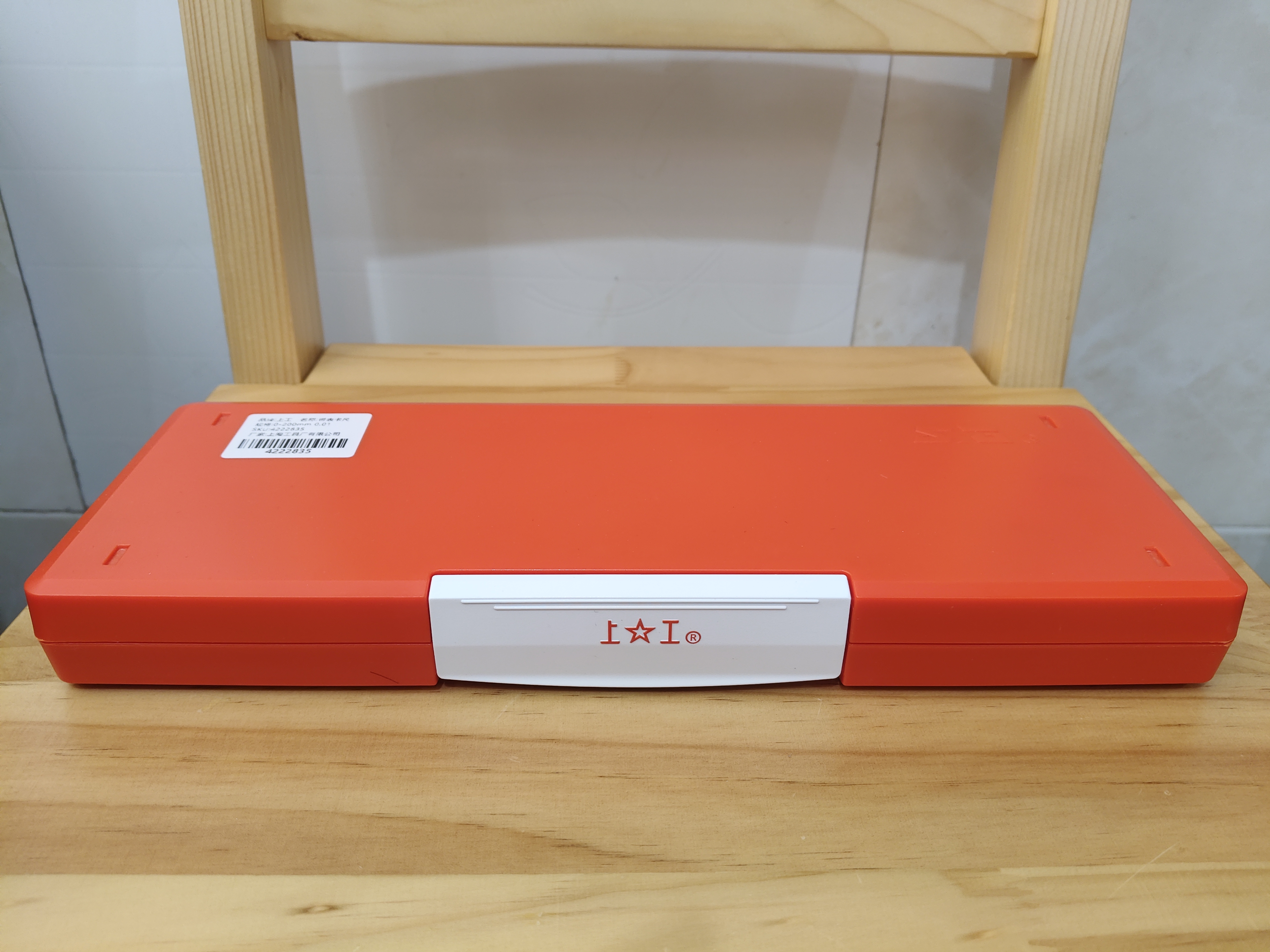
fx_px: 954
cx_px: 635
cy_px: 476
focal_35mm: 26
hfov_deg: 67.3
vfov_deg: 53.1
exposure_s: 1/33.3
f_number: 1.79
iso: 369
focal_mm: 4.84
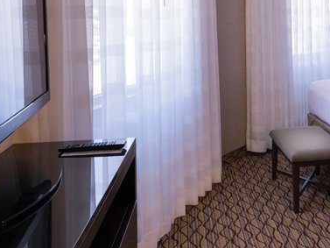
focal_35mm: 49
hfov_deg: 37.2
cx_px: 275
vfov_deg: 29.7
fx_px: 467
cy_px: 118
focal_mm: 24
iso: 640
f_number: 13
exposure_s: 1/30
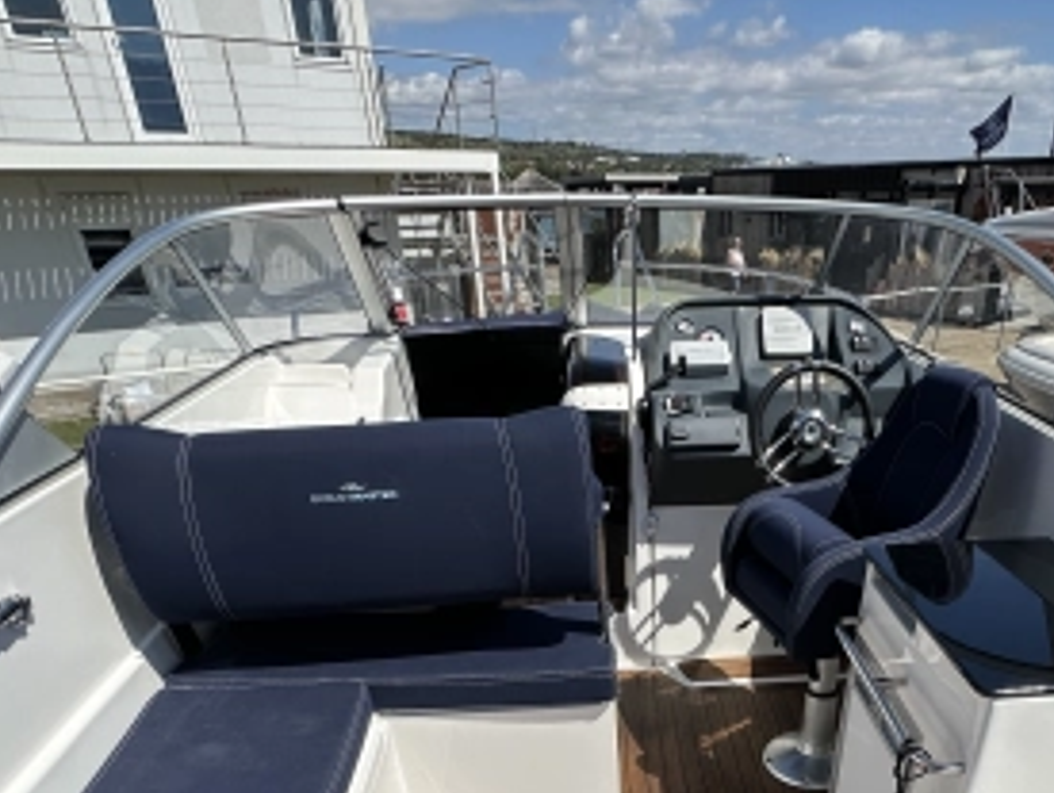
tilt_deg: -33.9
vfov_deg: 43.8
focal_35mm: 28
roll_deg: +0.2
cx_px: 671
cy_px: 764
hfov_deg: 62.3
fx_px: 854
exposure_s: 1/2398
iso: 50
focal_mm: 2.22
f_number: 2.2
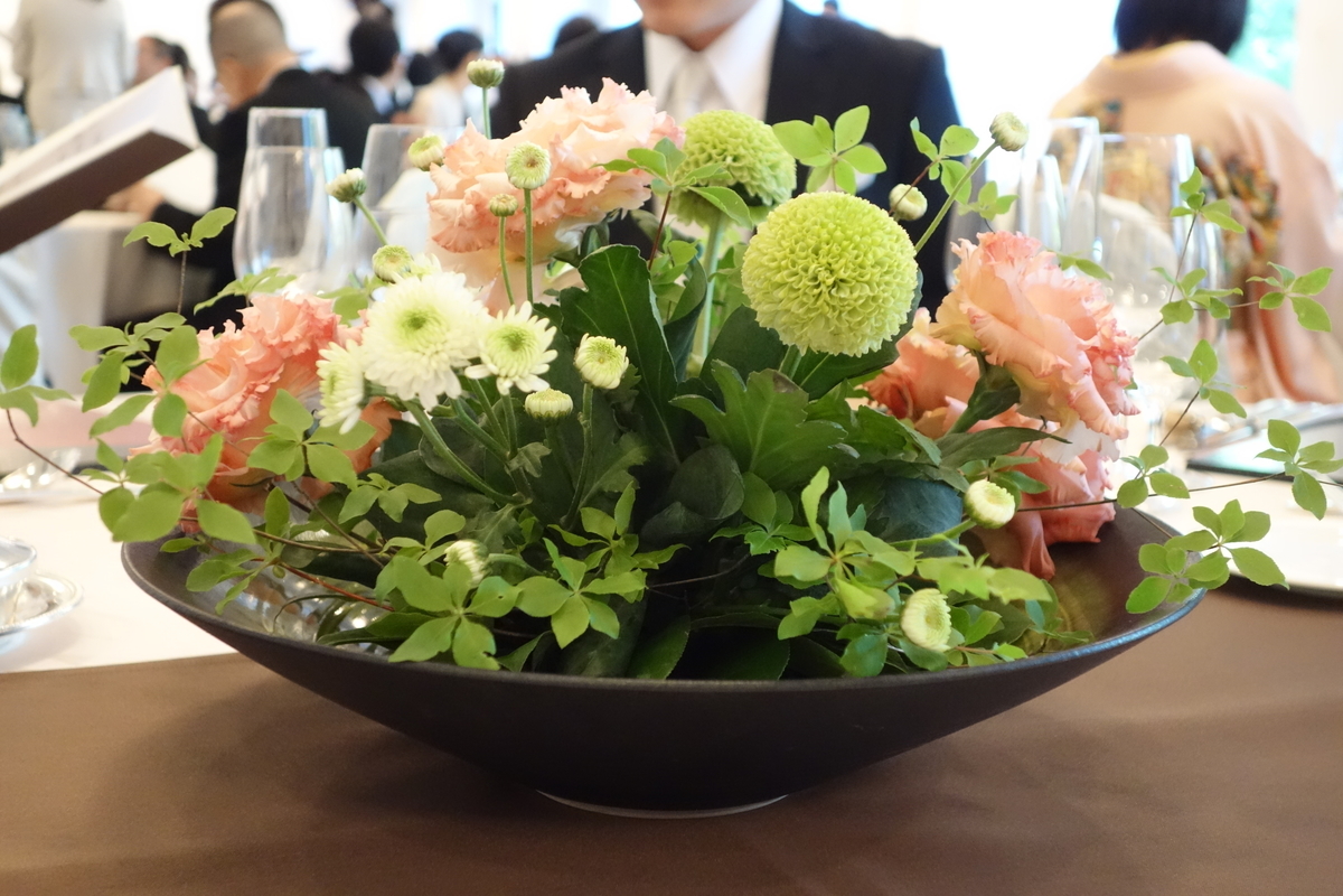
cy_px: 448
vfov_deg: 24.6
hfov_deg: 36.2
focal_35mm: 55
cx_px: 672
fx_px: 2052
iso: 2000
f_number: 3.5
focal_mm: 20.41
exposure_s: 1/60
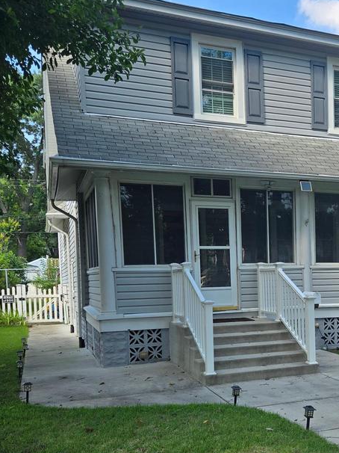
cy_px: 301
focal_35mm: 41
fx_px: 536
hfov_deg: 33.7
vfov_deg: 45.1
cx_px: 288
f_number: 1.8
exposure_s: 1/726
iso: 25
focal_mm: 5.4
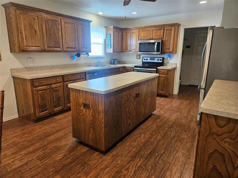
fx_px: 158
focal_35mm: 23
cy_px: 89
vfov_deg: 58.9
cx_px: 119
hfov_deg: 73.9
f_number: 1.8
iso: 200
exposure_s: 1/120
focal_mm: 5.4
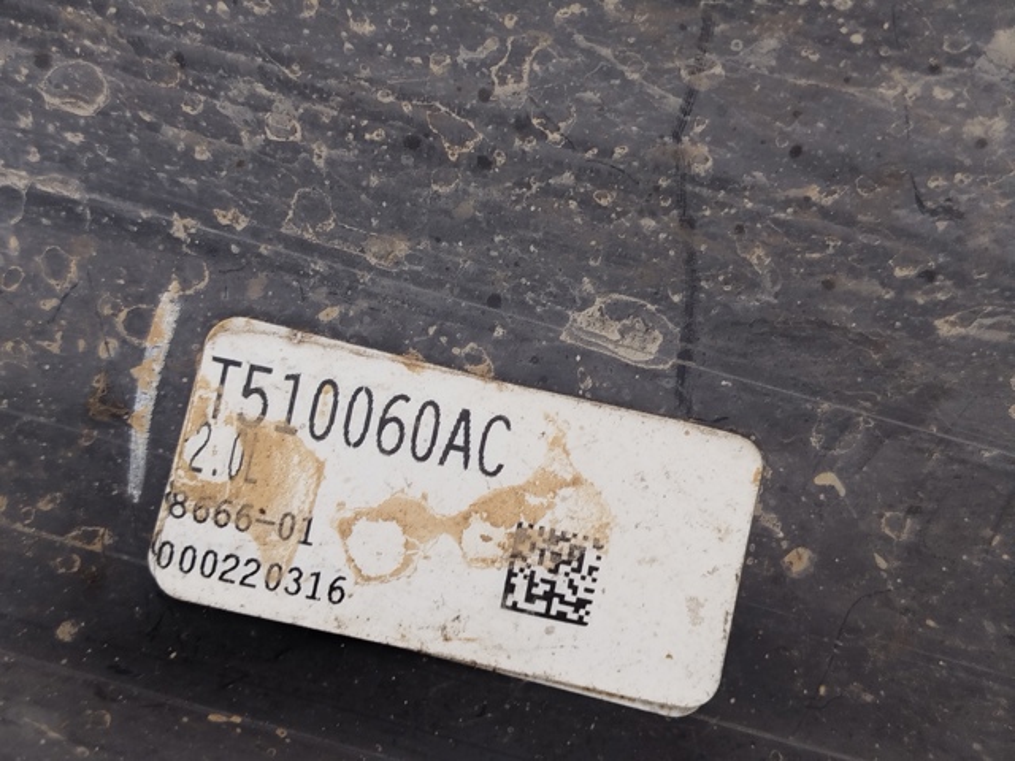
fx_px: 1407
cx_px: 508
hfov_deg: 39.7
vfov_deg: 30.3
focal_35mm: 48
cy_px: 380
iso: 64
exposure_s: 1/50
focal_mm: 5.31
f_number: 1.7
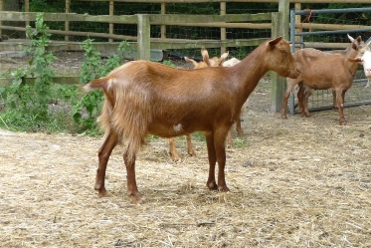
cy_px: 113
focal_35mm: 90
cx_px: 189
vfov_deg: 15.2
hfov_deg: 22.6
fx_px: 928
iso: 200
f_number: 4.6
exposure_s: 1/80
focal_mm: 12.2
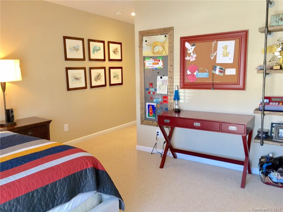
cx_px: 142
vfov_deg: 48.2
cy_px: 106
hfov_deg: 61.7
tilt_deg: -6.7
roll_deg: +1.0
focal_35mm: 29
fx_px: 237
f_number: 2.2
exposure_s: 1/30
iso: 125
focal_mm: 4.15
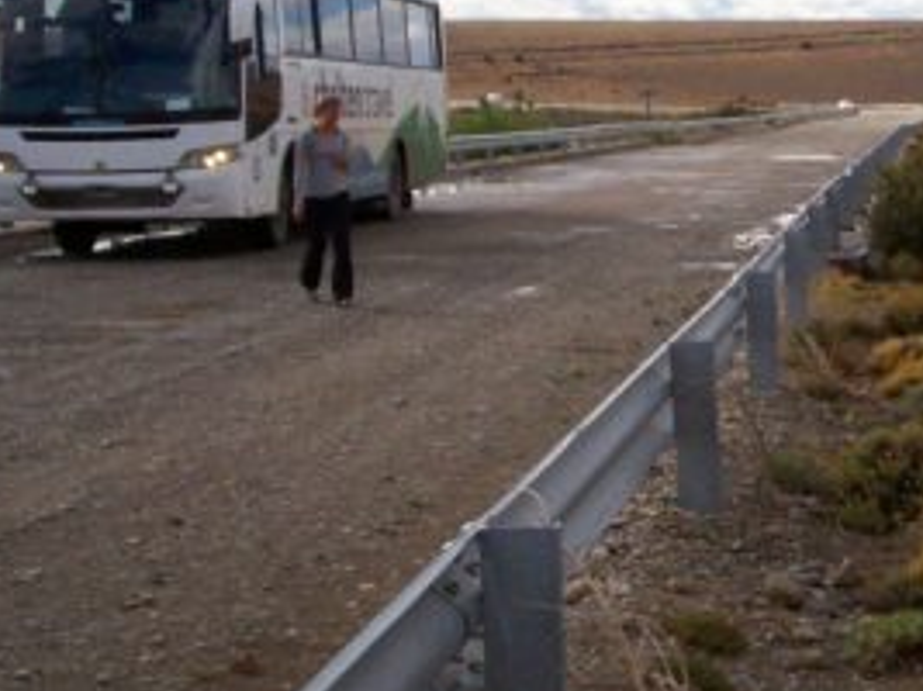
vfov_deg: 15.7
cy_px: 249
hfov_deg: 19.8
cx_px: 1051
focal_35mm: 94
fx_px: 2505
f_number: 4.5
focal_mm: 5.9
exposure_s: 1/794
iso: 100
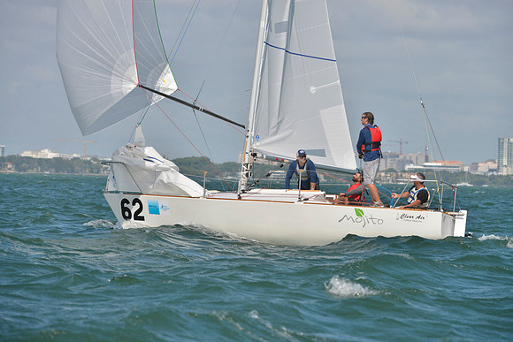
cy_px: 171
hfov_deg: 7.6
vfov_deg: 5.1
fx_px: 3848
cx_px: 256
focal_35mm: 270
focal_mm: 270
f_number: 8
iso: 280
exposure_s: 1/1250
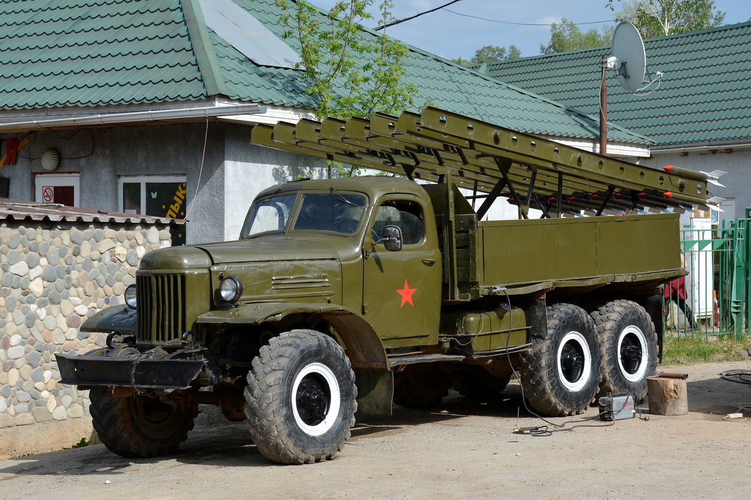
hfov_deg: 30.5
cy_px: 250
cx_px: 376
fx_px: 1376
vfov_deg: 20.6
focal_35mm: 66
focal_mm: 44
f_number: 8
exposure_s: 1/250
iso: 100
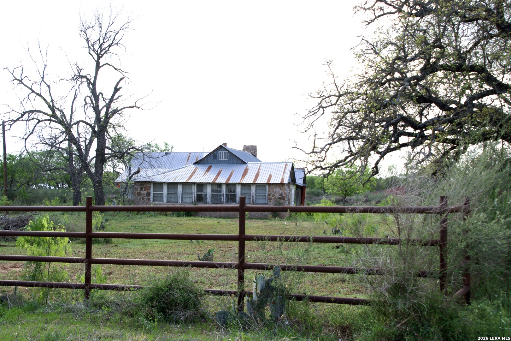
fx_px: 639
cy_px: 170
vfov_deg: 29.9
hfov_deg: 43.6
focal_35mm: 45
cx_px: 256
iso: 100
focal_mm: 30
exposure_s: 1/125
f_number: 8
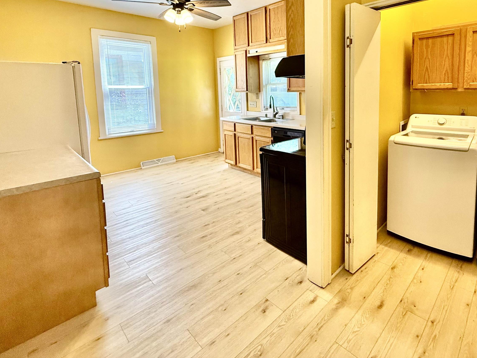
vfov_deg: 66.7
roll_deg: +0.3
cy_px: 117
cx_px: 295
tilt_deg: -5.2
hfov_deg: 83.2
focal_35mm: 19
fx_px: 262
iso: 320
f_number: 2.2
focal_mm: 2.22
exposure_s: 1/120
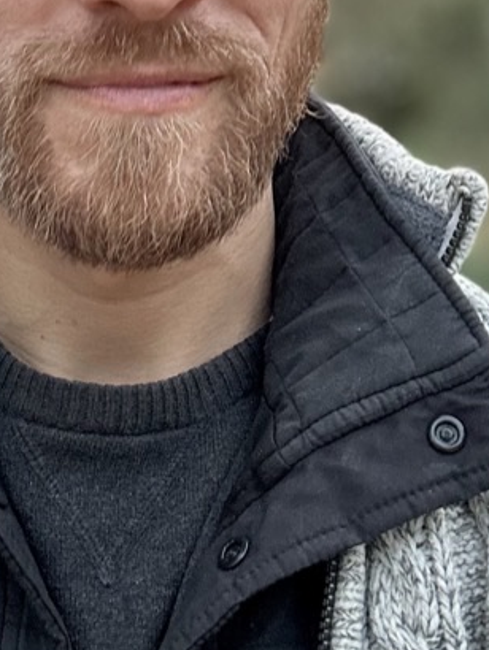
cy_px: -10
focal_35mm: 78
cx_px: 132
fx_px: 1468
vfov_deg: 23.9
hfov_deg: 18.8
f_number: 1.9
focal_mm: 2.69
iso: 80
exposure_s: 1/73
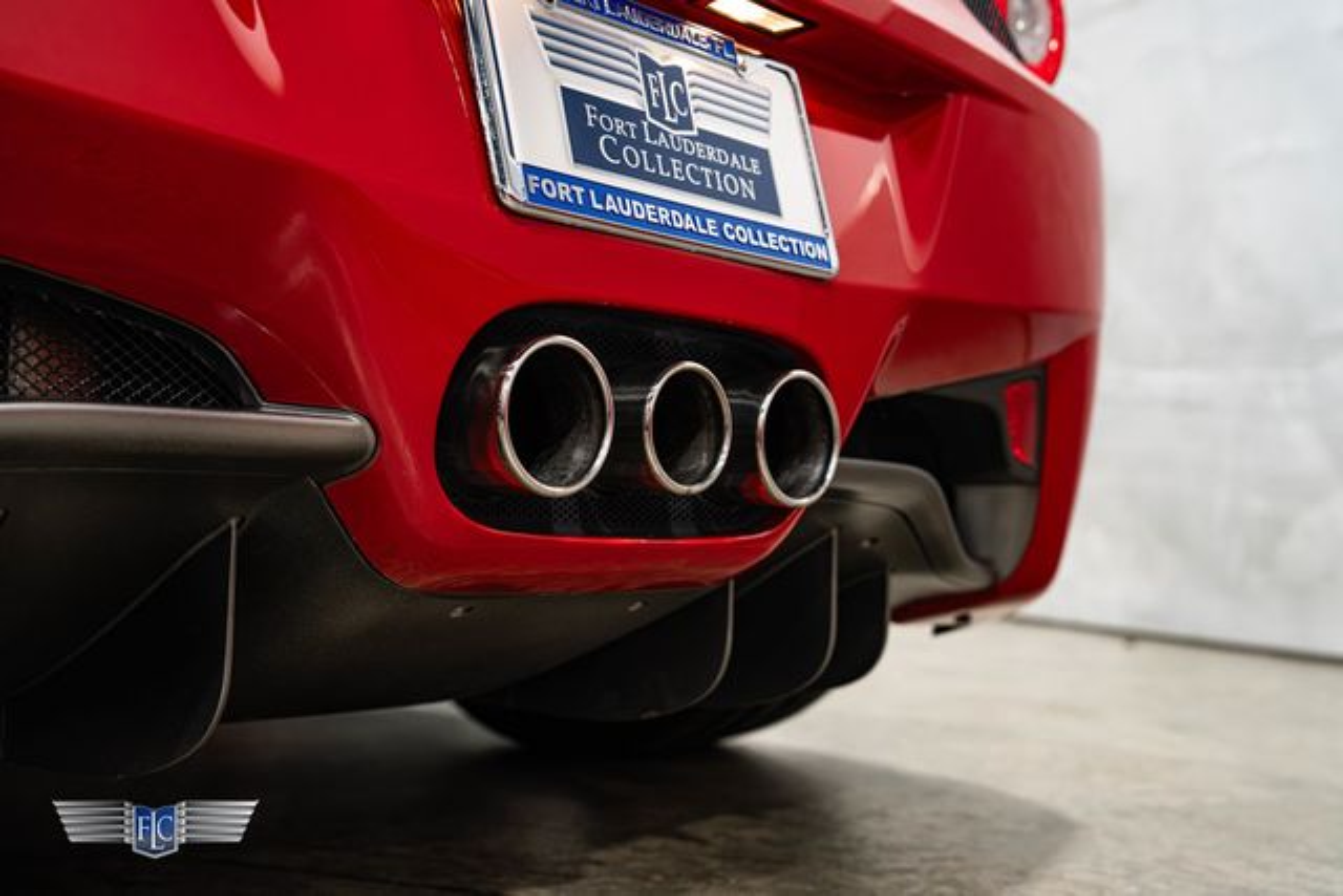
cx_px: 672
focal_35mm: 45
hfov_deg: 43.6
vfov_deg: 29.9
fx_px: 1679
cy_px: 448
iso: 1600
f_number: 4
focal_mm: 45
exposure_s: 1/80
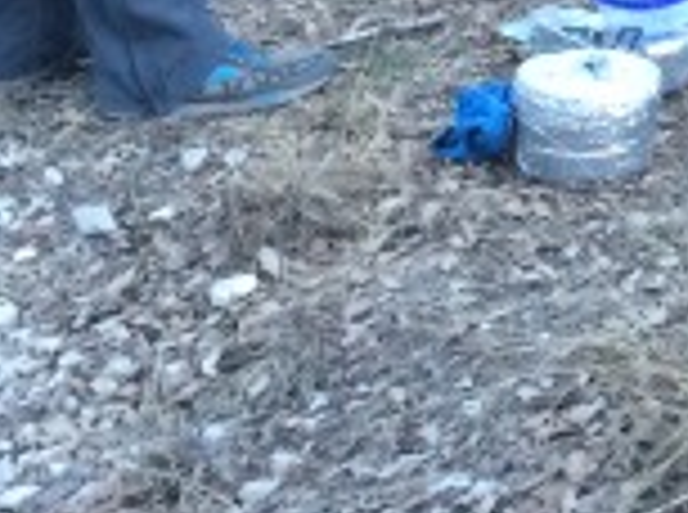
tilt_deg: -13.4
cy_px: -562
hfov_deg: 11.7
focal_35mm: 152
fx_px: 3014
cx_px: 1363
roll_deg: +1.3
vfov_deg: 9.1
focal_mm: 4.15
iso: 100
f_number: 2.2
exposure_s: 1/30
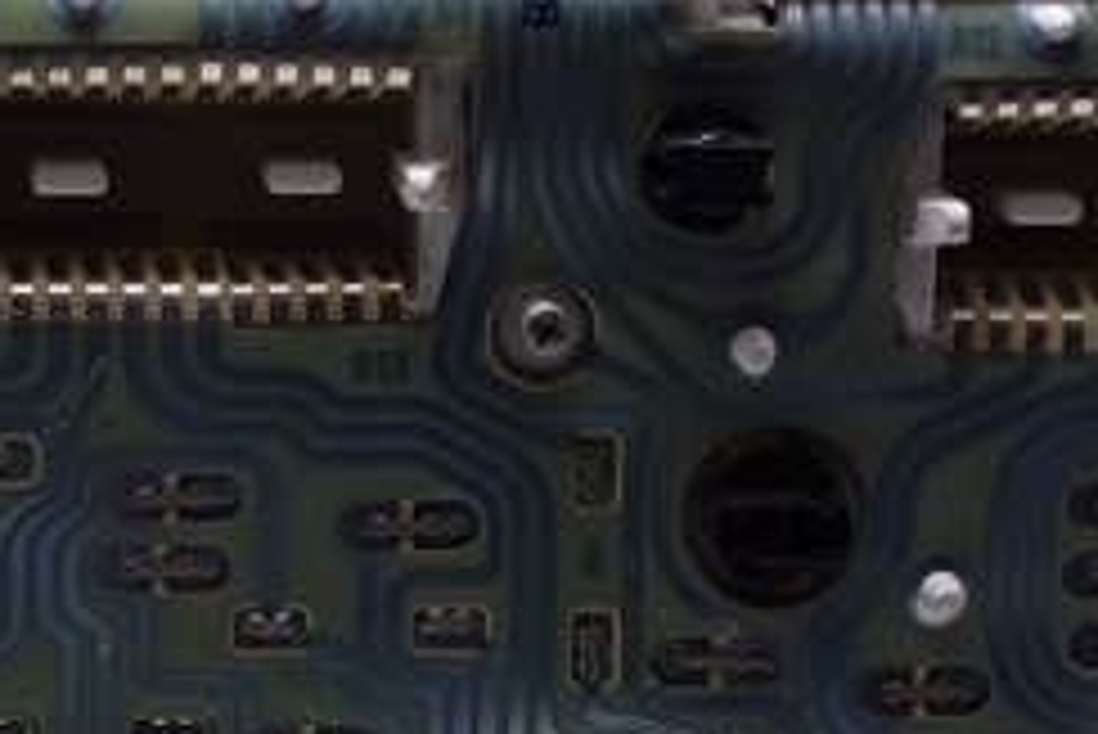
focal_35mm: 168
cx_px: 99
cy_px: 579
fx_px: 5127
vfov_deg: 8.2
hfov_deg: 12.1
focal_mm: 18.66
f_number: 3.2
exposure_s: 1/60
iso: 200
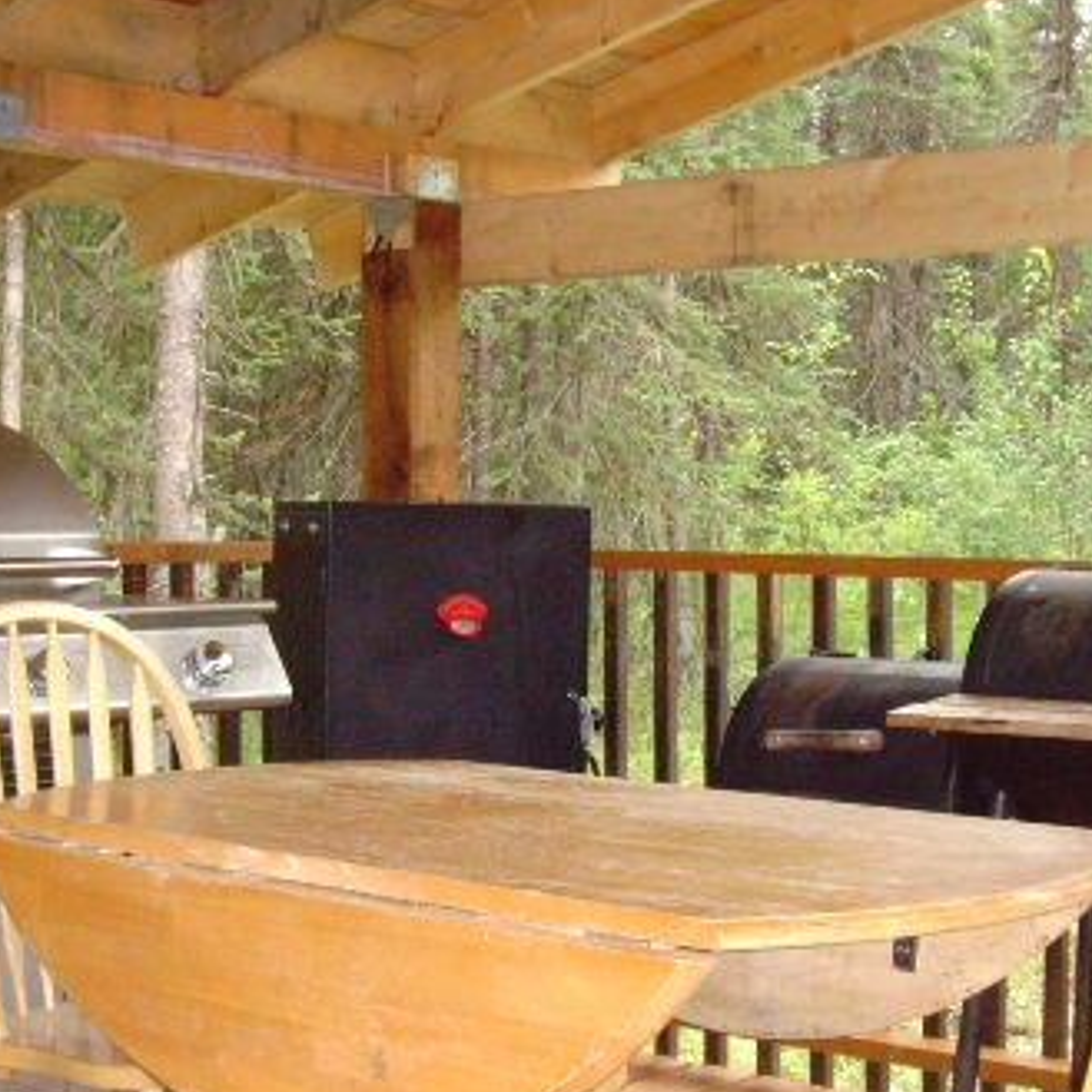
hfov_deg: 25.7
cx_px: 568
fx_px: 2391
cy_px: 657
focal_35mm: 67
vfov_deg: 25.7
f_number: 3.5
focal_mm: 6.6
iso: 400
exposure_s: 1/45
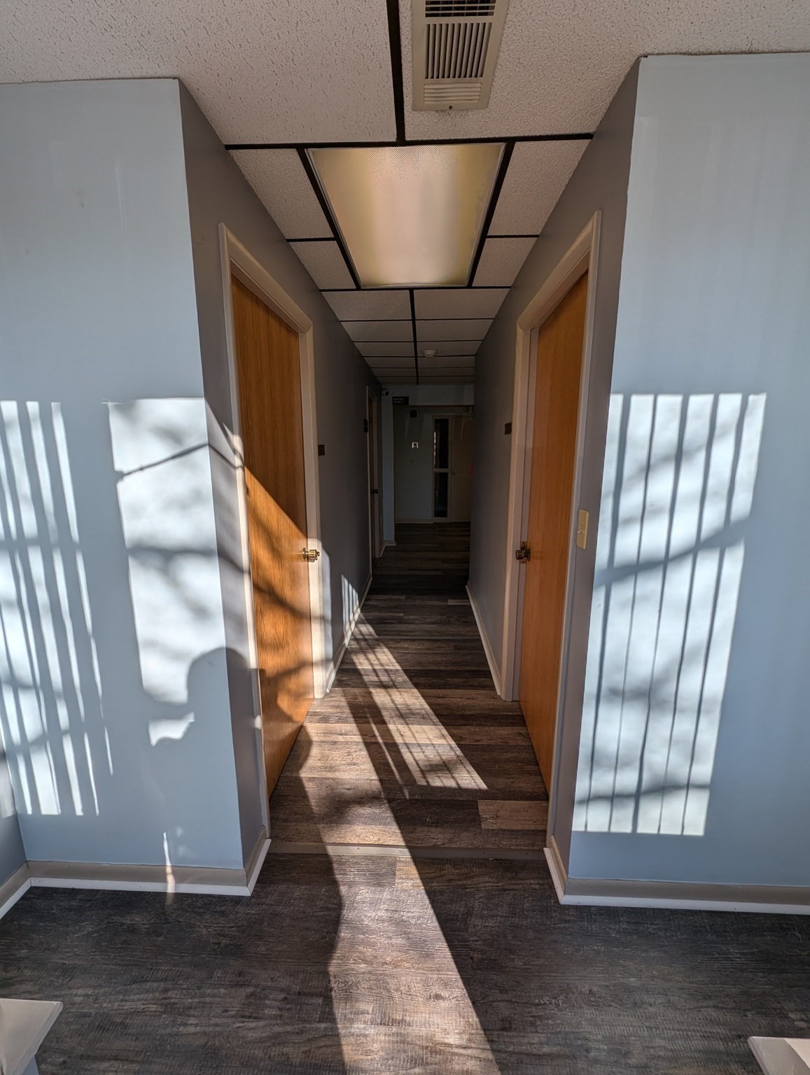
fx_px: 404
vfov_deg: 106.1
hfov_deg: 90.1
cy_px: 538
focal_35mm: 13
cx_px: 405
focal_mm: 1.95
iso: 43
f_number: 2.2
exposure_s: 1/1466
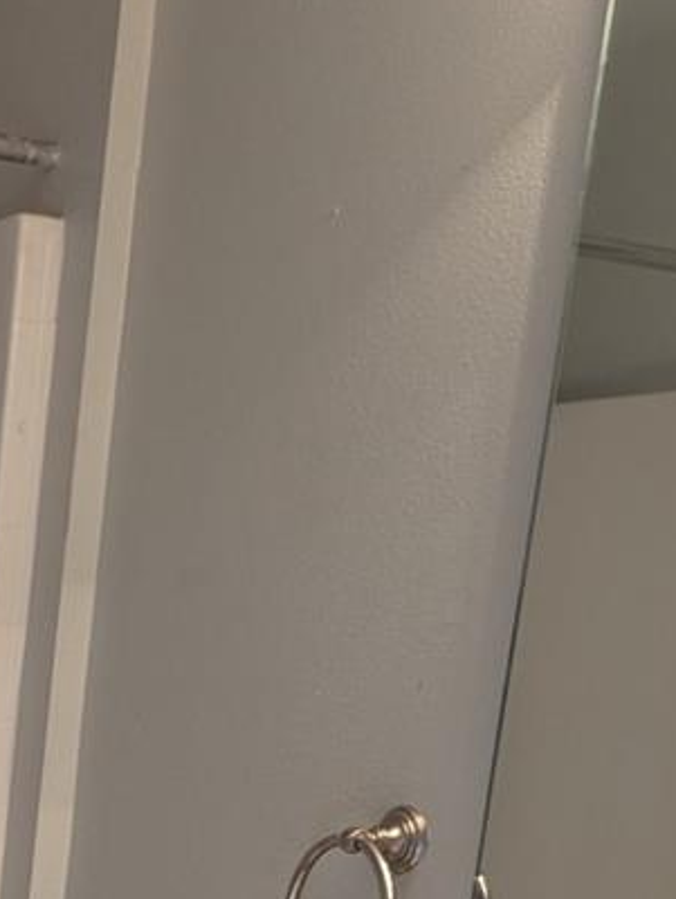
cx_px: -309
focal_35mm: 72
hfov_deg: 18.4
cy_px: 1216
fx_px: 1871
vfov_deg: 23.4
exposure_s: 1/30
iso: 132
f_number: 1.85
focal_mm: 6.81
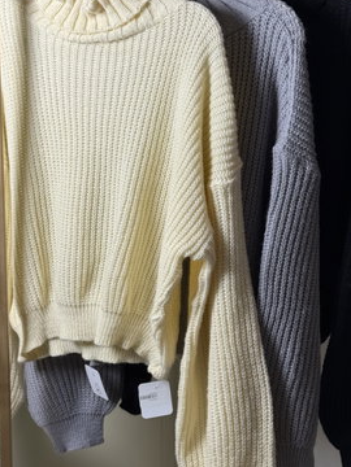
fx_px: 960
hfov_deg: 20.7
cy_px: 204
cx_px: 174
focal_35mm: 71
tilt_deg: -13.4
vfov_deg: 27.4
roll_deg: +1.2
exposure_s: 1/189
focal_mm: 6.76
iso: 50
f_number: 1.78
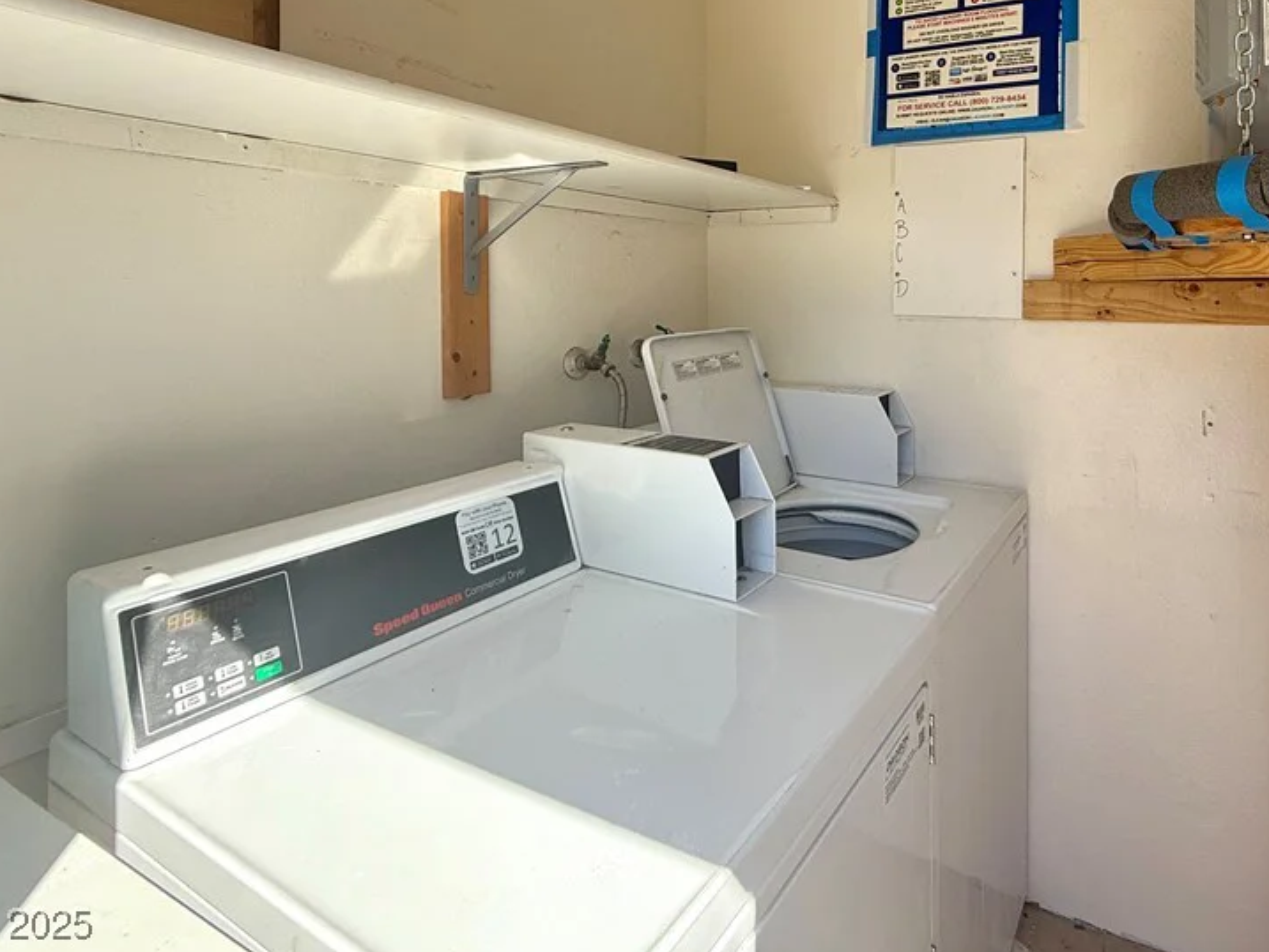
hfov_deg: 79.7
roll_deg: +0.2
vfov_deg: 63.5
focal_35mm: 20
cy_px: 283
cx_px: 818
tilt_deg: +0.3
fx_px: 733
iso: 50
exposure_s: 1/413
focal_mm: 2.22
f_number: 2.2
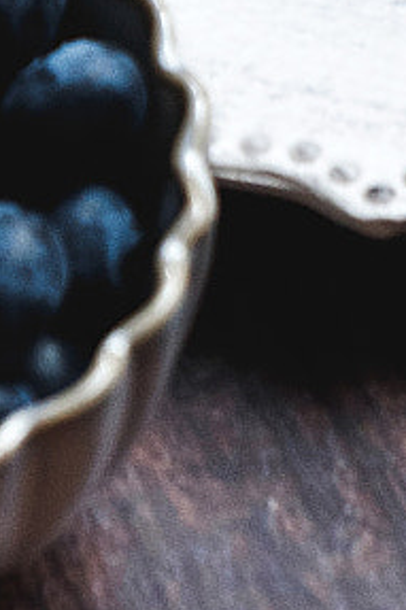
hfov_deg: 2.8
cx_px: 517
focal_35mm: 491
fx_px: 8315
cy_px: -878
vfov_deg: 4.1
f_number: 5
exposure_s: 1/180
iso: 800
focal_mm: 58.9
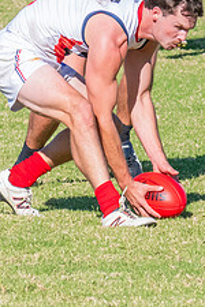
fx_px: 9002
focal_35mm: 1054
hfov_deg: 1.3
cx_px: 70
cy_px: 22
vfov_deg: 2.0
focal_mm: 260
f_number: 13
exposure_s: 1/1600
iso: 1600
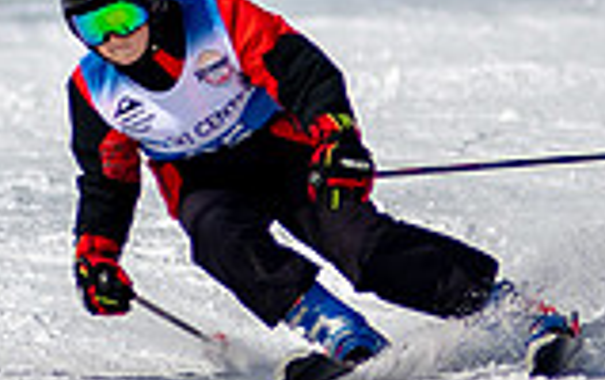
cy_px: 93
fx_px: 41739
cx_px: 167
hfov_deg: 0.8
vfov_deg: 0.5
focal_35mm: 2527
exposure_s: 1/6400
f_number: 2.8
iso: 100
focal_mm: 300
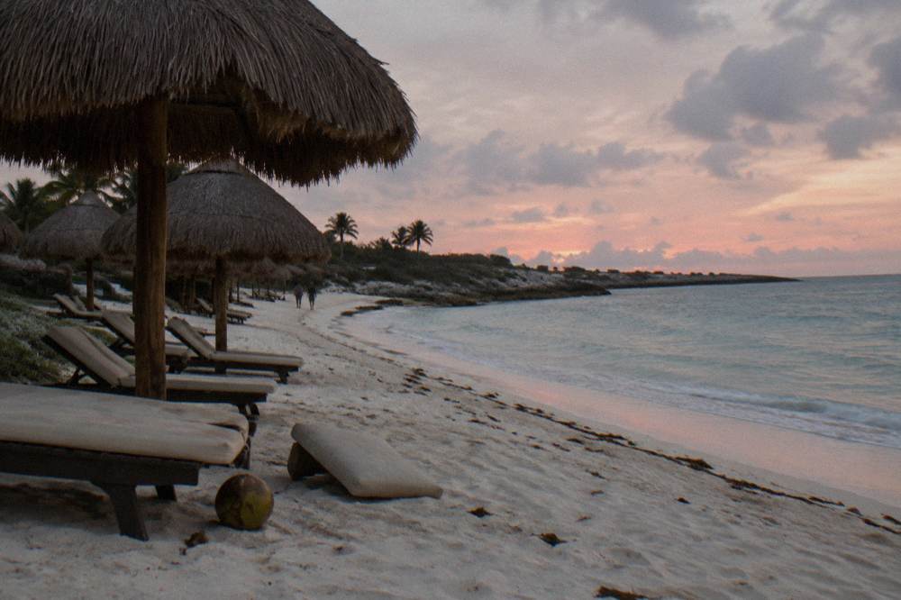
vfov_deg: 37.8
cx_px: 450
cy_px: 300
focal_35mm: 35
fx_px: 876
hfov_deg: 54.5
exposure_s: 1/60
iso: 6400
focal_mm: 35
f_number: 5
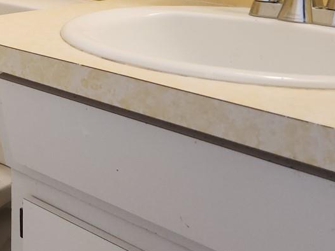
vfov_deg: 20.0
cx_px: -124
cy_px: -31
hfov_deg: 23.8
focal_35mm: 70
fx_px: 677
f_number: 1.8
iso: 200
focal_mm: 5.4
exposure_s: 1/120
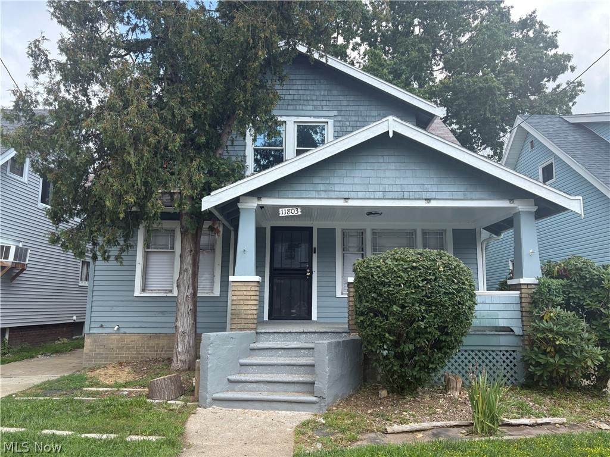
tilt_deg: +8.8
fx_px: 458
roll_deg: +0.0
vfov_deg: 53.1
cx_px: 305
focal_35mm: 26
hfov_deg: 67.3
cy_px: 228
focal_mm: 5.96
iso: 50
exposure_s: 1/1667
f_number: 1.6
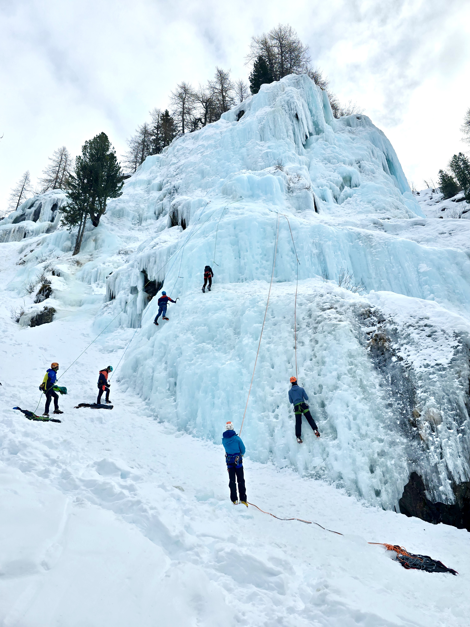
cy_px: 314
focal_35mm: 23
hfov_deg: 58.9
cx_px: 235
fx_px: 416
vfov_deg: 73.9
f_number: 1.7
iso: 12
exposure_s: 1/1399
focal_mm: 6.3
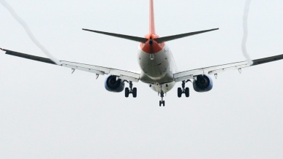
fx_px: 2522
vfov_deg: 3.6
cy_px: 78
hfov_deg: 6.4
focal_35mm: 336
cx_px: 159
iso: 200
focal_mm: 92
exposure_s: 1/1250
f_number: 5
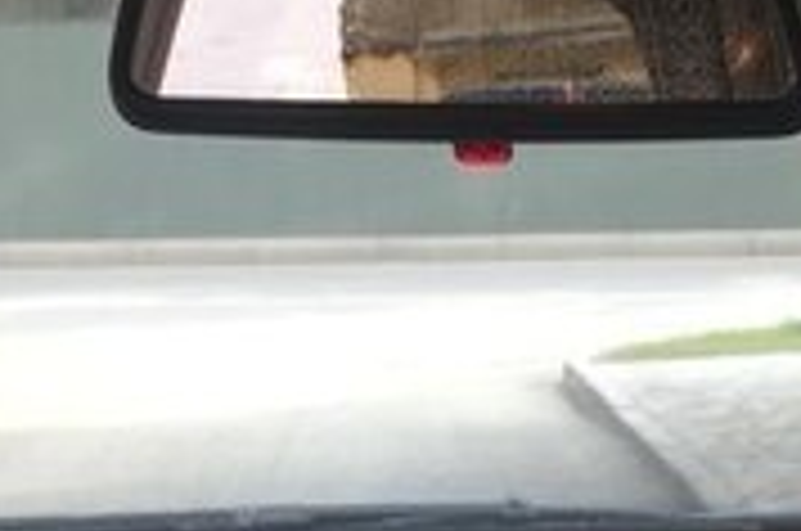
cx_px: 536
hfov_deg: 18.2
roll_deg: -1.2
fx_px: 2488
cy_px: 1073
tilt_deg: -22.5
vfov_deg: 11.0
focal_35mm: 112
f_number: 2.2
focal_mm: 4.15
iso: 32
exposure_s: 1/101
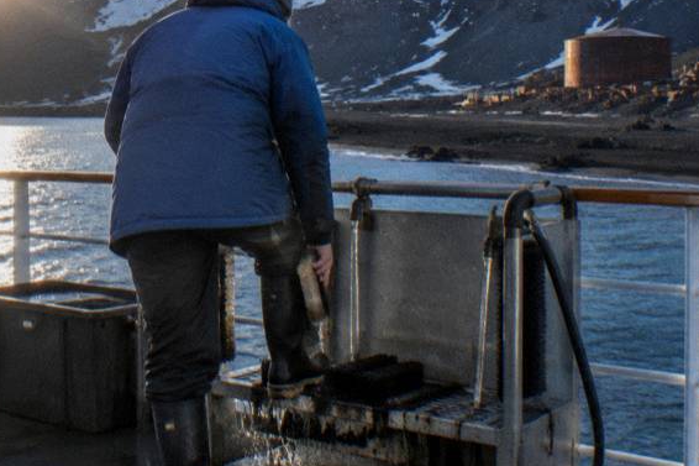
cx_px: 405
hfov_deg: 24.5
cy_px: 216
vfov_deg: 16.4
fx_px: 1611
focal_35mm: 83
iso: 200
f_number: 11
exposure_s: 1/80
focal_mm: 47
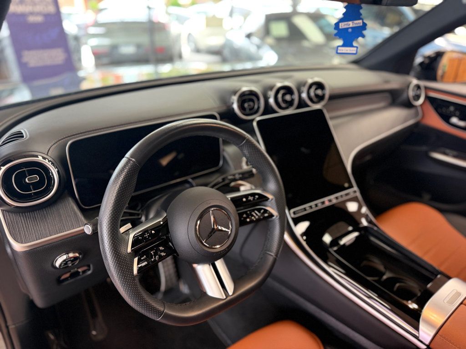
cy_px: 174
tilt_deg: -27.9
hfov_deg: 71.6
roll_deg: -0.8
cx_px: 233
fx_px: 323
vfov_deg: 56.8
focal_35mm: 24
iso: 320
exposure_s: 1/60
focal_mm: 6.76
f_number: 1.78
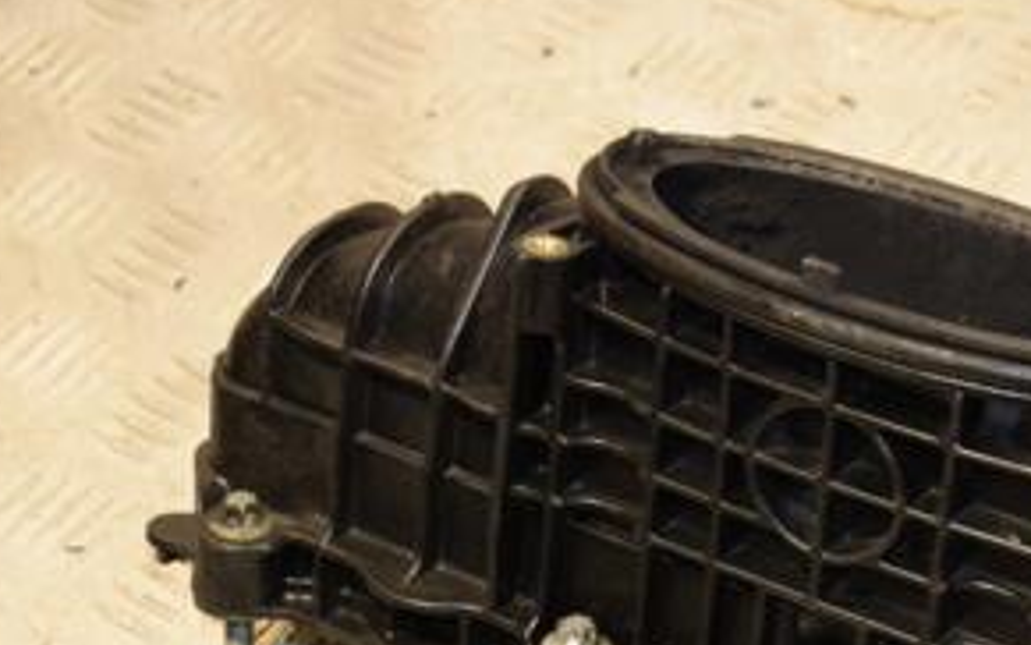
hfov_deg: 20.1
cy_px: 571
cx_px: 950
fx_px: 2838
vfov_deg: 12.9
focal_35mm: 101
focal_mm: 32
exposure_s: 1/160
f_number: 5
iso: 800
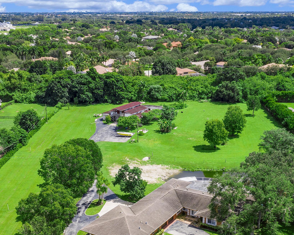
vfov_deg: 30.9
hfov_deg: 38.8
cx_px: 155
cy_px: 175
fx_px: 418
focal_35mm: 48
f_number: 5.6
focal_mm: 10.26
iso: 100
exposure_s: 1/500
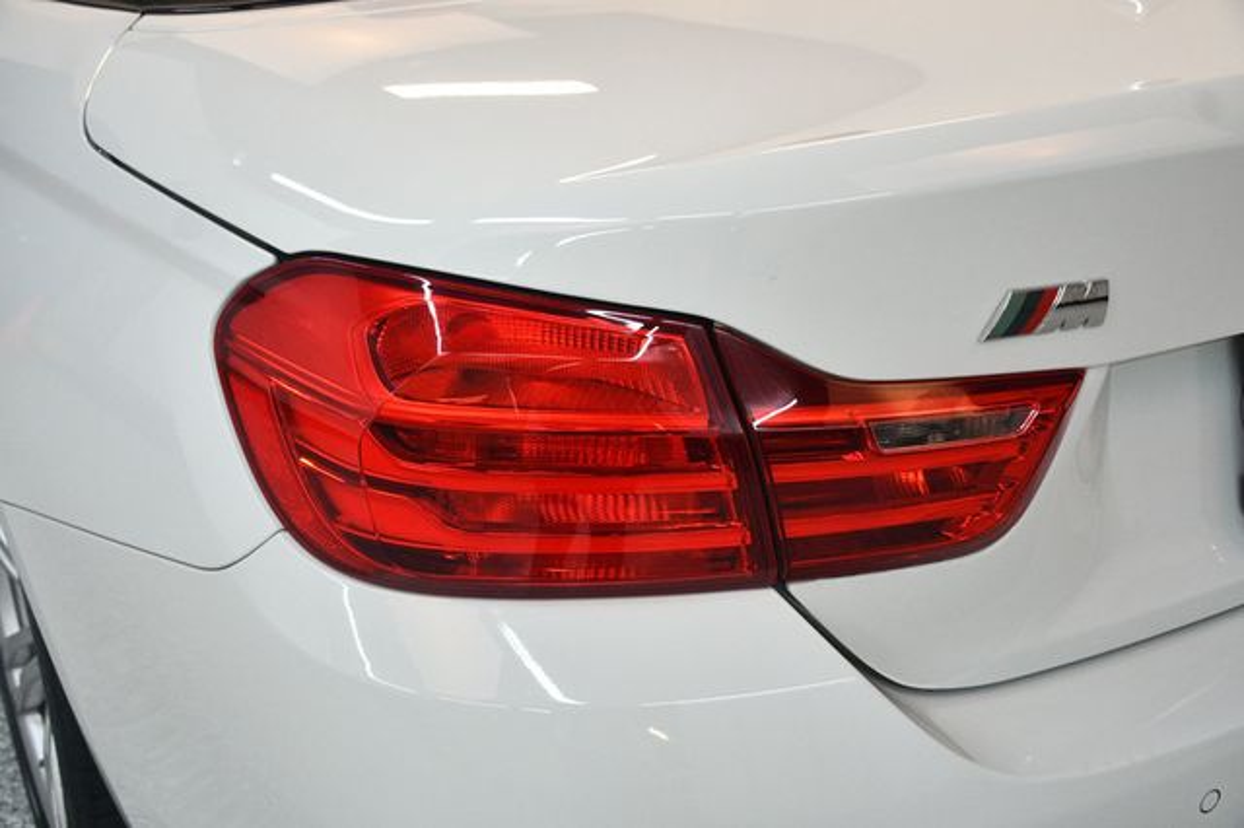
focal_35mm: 39
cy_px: 414
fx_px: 1347
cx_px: 622
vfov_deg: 34.2
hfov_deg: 49.6
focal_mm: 26
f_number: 3.8
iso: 1400
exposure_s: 1/125
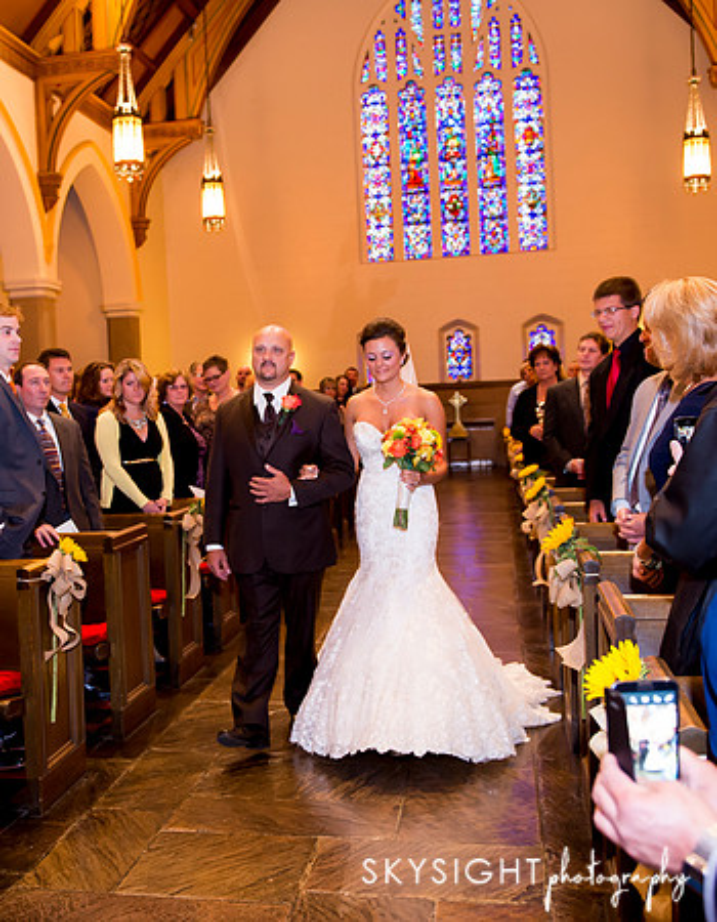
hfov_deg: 37.2
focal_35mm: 39
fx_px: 1060
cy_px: 459
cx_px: 273
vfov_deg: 47.0
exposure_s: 1/60
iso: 2000
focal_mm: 27
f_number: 2.8
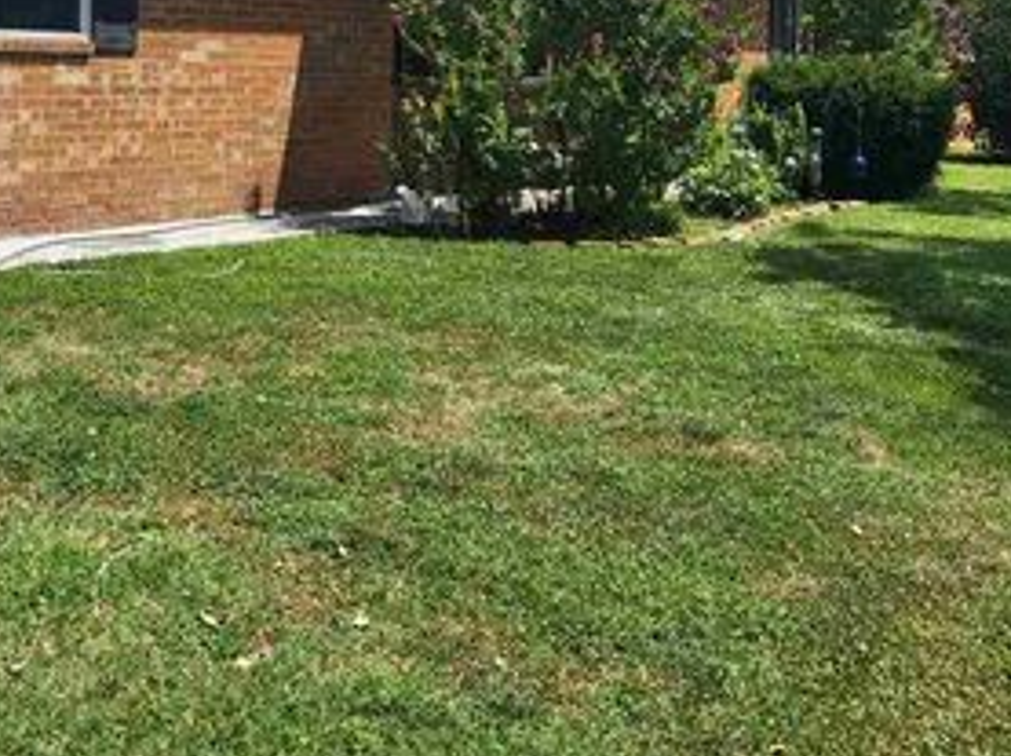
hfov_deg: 40.2
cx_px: 369
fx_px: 1371
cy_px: 115
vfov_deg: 29.8
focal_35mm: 47
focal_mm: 4.25
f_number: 1.8
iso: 50
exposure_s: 1/3318
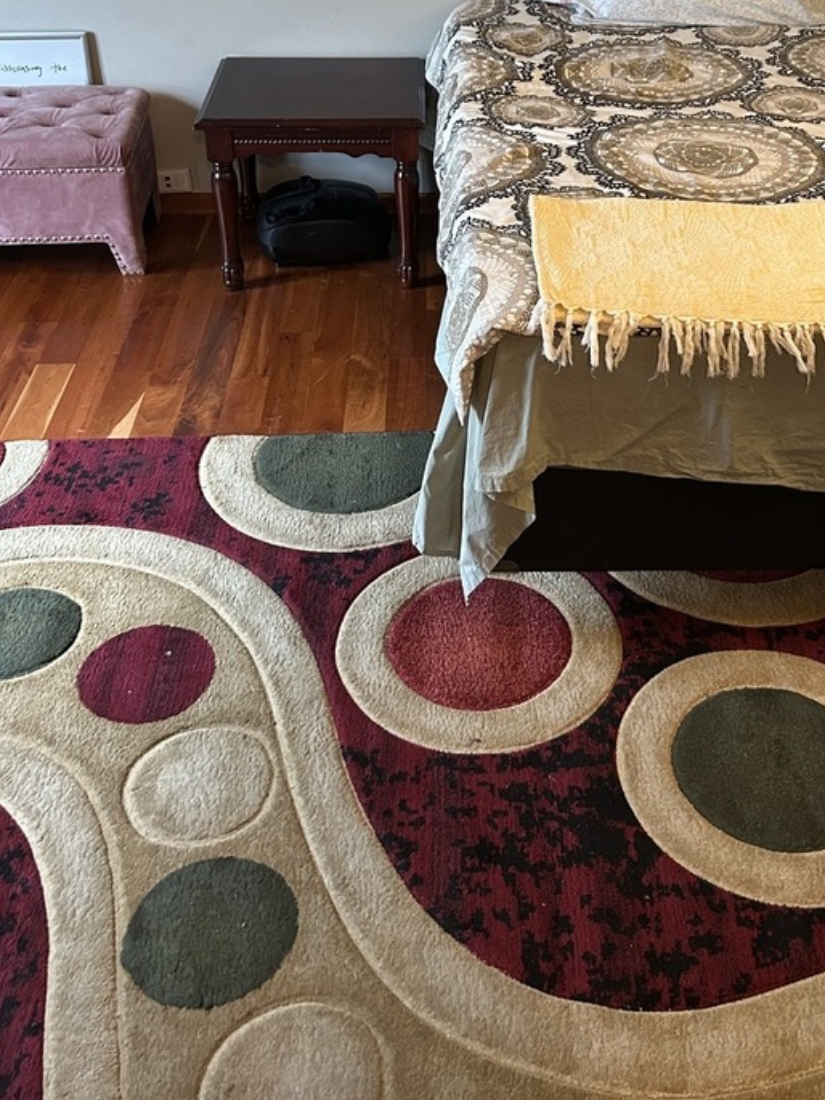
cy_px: 275
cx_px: 504
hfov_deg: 35.0
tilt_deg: -29.1
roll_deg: -0.9
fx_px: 1302
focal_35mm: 41
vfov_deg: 44.3
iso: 320
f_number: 1.5
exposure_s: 1/60
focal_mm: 5.7
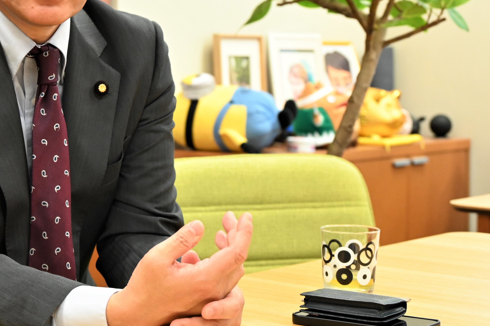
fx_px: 1292
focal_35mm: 95
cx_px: 56
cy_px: 71
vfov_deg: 14.3
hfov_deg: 21.0
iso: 2800
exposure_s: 1/50
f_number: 5.6
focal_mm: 50
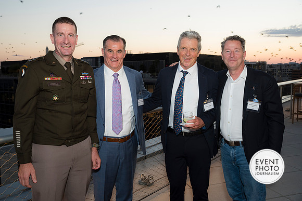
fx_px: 302
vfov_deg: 36.9
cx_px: 151
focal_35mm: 36
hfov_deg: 53.1
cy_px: 100
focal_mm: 36
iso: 800
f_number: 5.6
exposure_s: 1/125
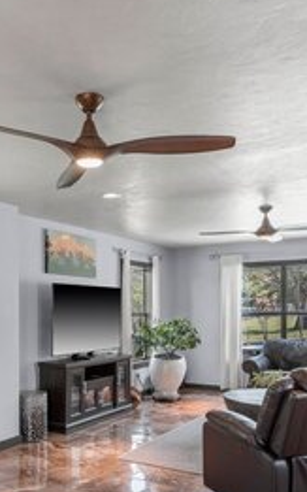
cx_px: 104
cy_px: 314
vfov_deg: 54.6
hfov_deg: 35.9
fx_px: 469
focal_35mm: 35
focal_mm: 14
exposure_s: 1/13
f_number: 8
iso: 100
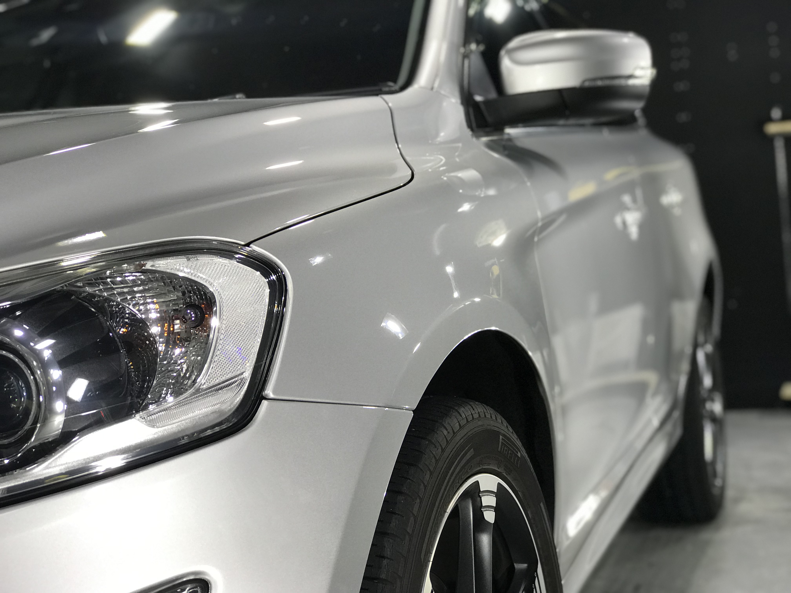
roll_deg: +4.5
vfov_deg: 25.7
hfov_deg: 33.8
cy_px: 296
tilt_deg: -0.8
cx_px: 396
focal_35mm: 57
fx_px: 1302
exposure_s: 1/60
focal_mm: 6.6
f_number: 2.8
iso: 50
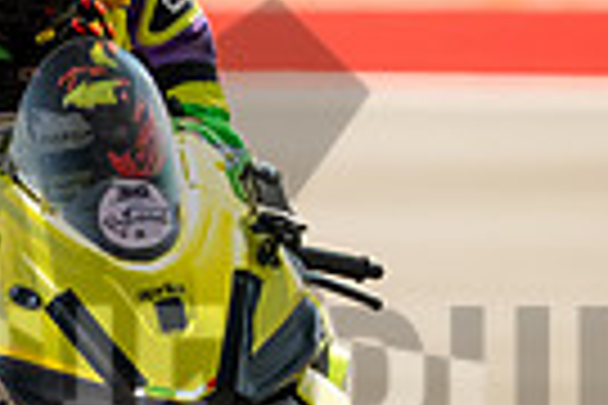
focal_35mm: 1801
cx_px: -68
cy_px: 434
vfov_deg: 0.8
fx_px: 30415
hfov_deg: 1.1
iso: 1600
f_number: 2.8
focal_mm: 280
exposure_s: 1/8000
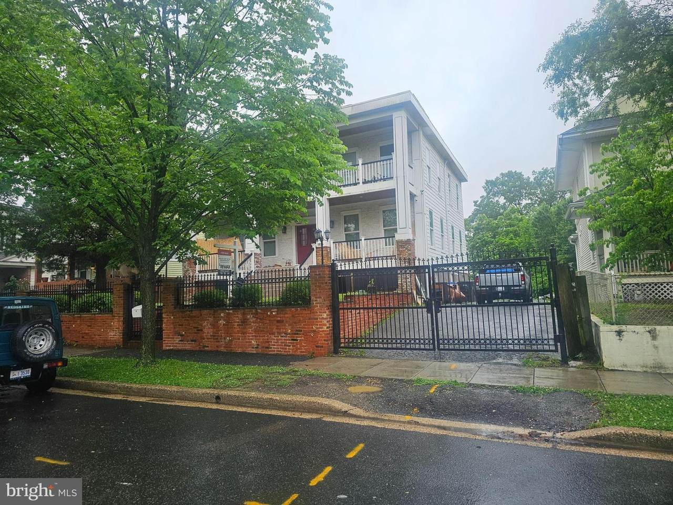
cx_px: 336
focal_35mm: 23
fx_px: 447
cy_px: 252
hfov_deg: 73.9
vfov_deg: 58.9
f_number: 1.7
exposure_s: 1/217
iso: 20
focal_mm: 6.3
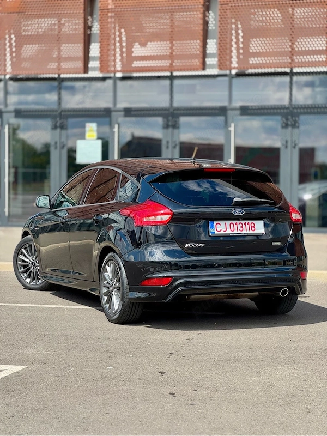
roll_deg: -0.1
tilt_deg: -0.5
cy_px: 218
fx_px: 970
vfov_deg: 25.3
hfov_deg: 19.1
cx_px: 164
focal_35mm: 77
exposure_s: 1/301
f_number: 2.8
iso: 25
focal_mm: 9
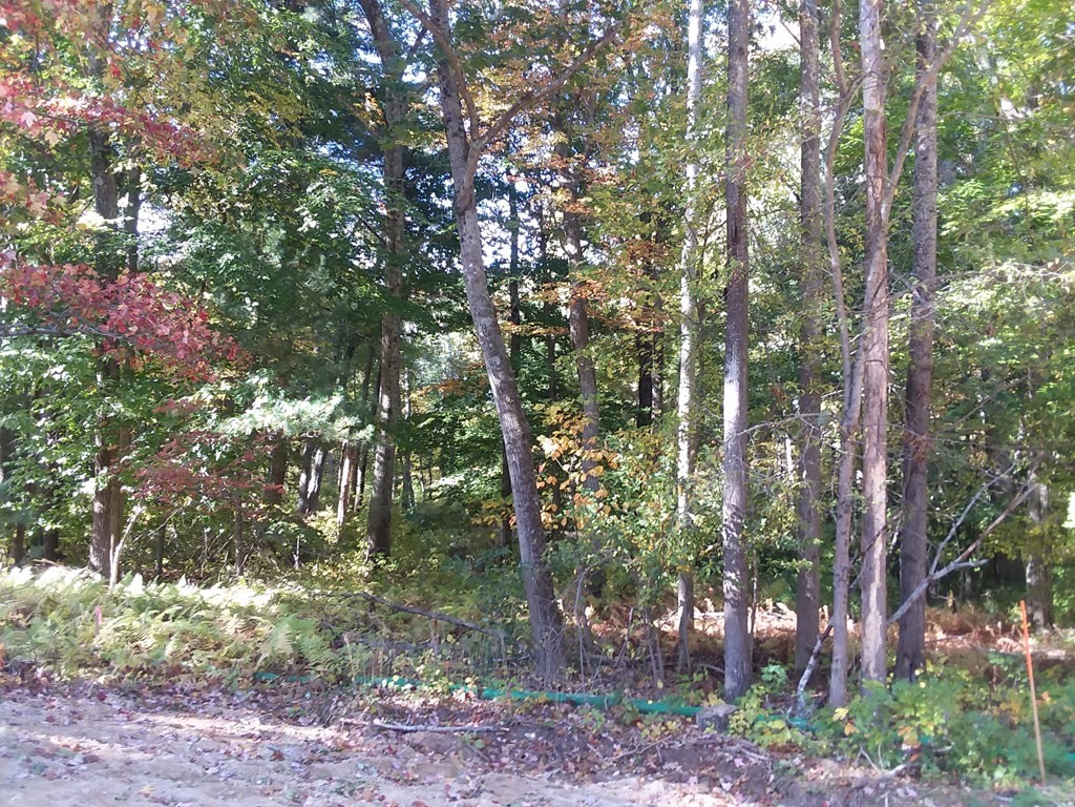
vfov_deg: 48.2
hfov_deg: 61.7
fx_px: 901
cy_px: 404
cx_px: 538
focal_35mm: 29
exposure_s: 1/60
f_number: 1.9
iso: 50
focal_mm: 2.47
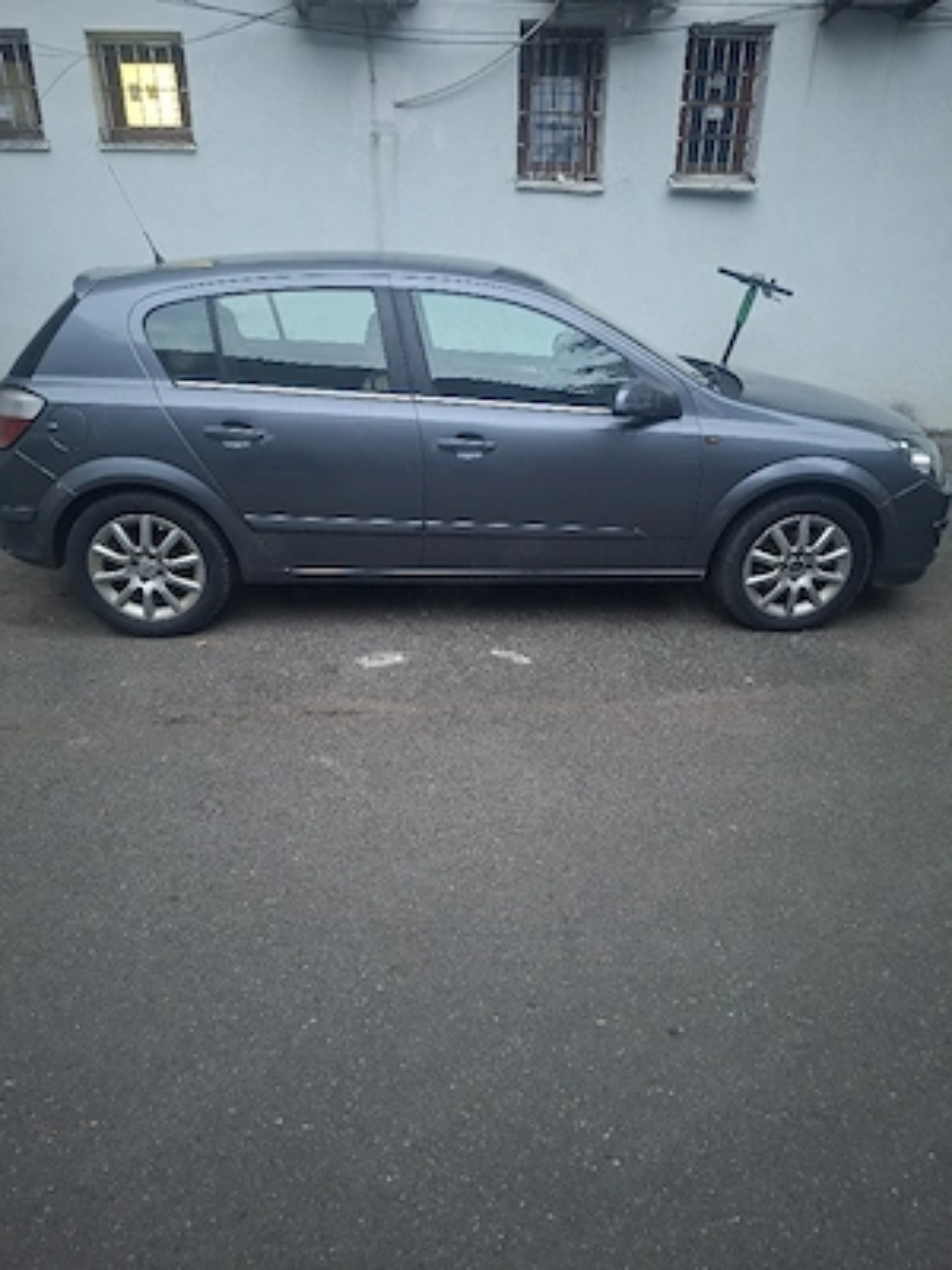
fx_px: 843
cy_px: 635
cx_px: 476
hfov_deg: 58.9
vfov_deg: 73.9
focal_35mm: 23
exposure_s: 1/25
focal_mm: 5.54
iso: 400
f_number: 1.8
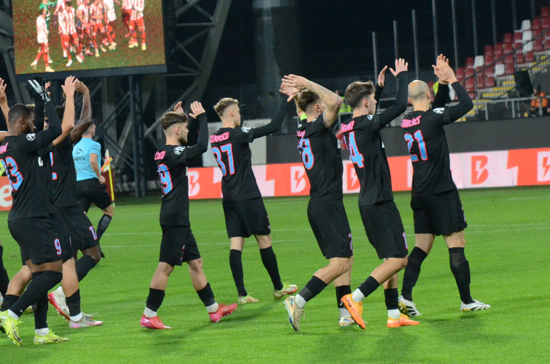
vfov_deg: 9.4
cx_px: 219
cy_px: 180
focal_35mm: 146
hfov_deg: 14.1
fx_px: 2226
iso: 3200
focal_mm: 70
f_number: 4.5
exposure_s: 1/667
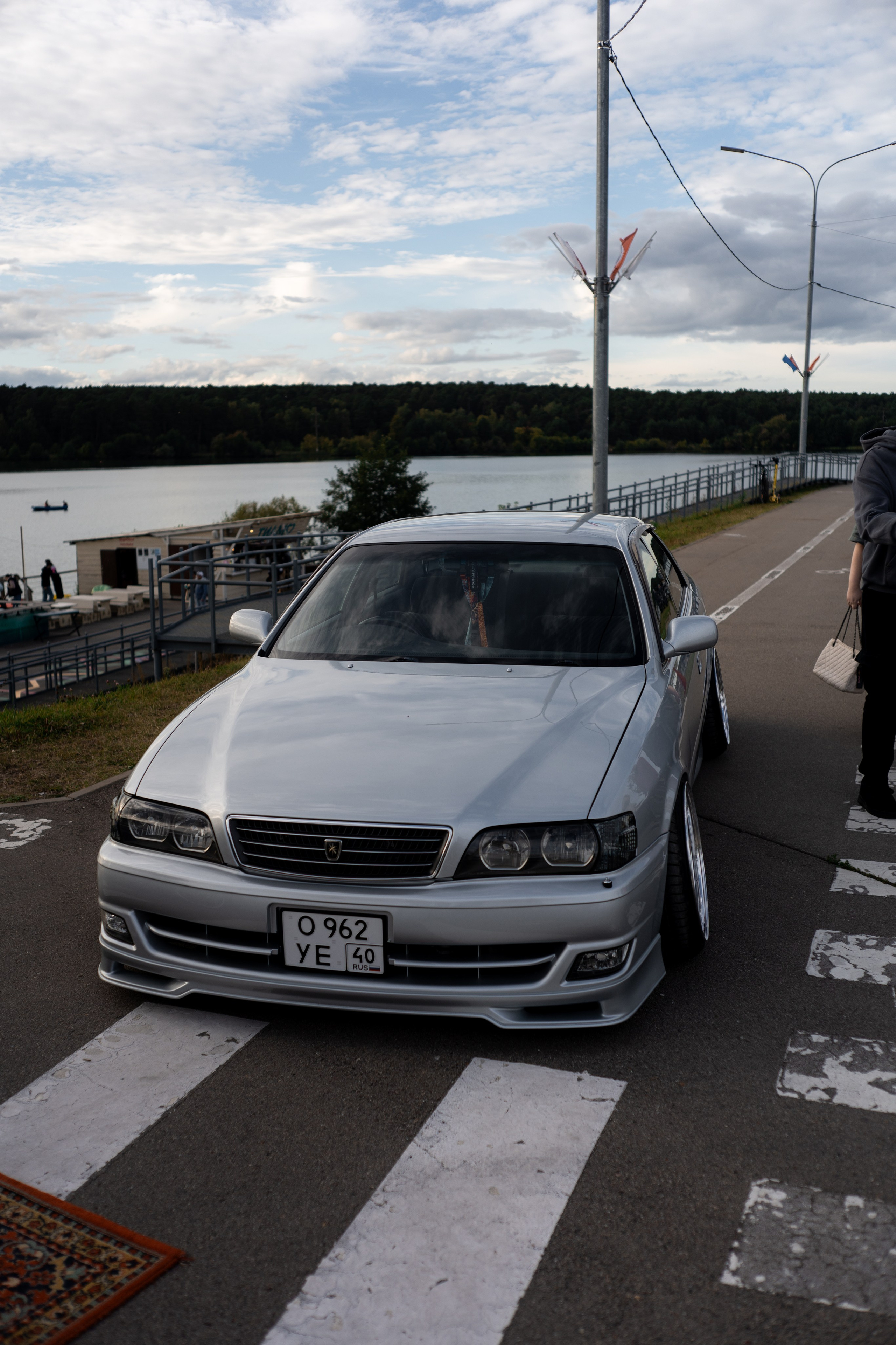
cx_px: 448
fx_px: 1307
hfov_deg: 37.9
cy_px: 672
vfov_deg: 54.4
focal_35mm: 35
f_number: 2.5
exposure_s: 1/1600
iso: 100
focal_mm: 35
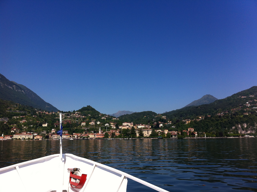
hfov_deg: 52.7
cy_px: 96
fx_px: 259
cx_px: 128
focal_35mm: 35
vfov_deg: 40.6
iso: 80
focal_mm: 3.85
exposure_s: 1/1508
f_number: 2.8
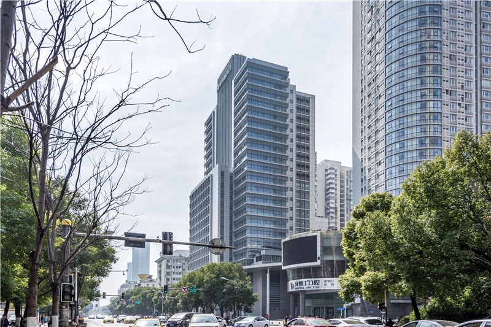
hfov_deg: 81.2
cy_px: 164
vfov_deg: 59.5
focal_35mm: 21
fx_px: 286
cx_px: 246
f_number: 8
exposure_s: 1/400
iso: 100
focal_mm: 21
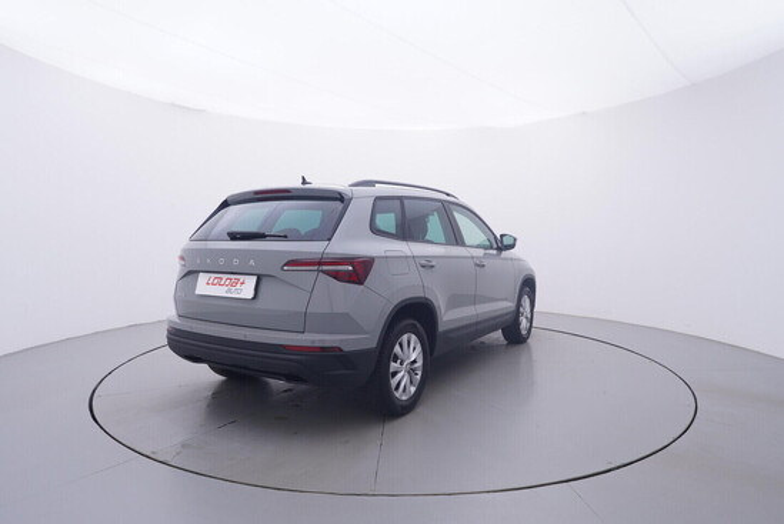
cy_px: 262
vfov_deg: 56.2
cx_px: 392
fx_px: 490
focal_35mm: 22
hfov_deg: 77.3
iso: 200
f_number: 5
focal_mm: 15
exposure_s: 1/80
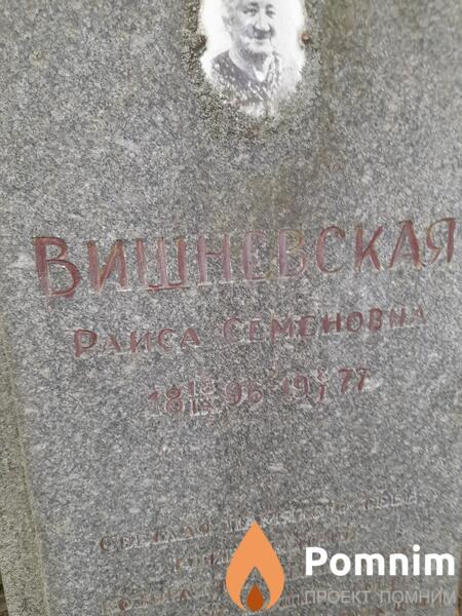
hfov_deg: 54.9
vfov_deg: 69.4
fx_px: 445
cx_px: 231
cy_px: 308
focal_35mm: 25
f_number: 2
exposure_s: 1/50
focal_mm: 4.6
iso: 125
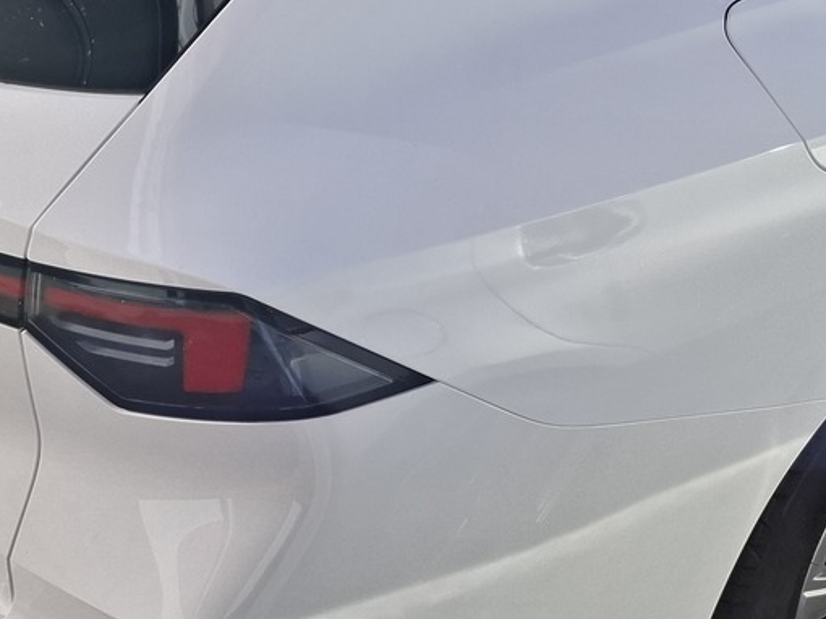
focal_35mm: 65
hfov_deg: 29.0
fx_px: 1550
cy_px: 120
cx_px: 692
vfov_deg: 22.3
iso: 50
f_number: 1.8
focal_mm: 5.54
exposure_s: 1/1253
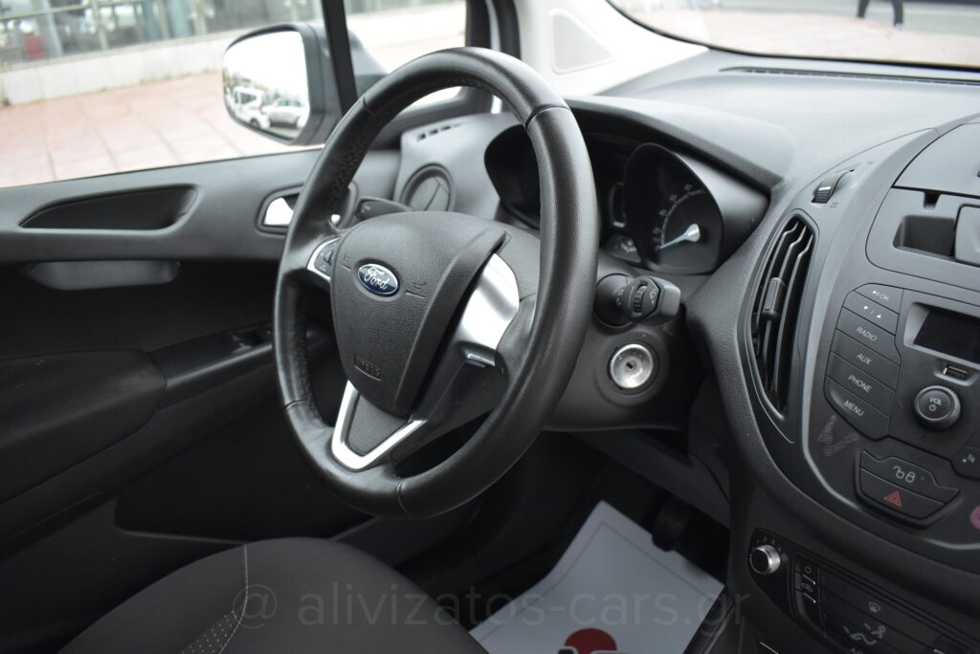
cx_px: 490
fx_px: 817
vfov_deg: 43.7
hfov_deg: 61.9
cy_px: 327
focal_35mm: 30
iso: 1600
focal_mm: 20
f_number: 3.5
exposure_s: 1/1250
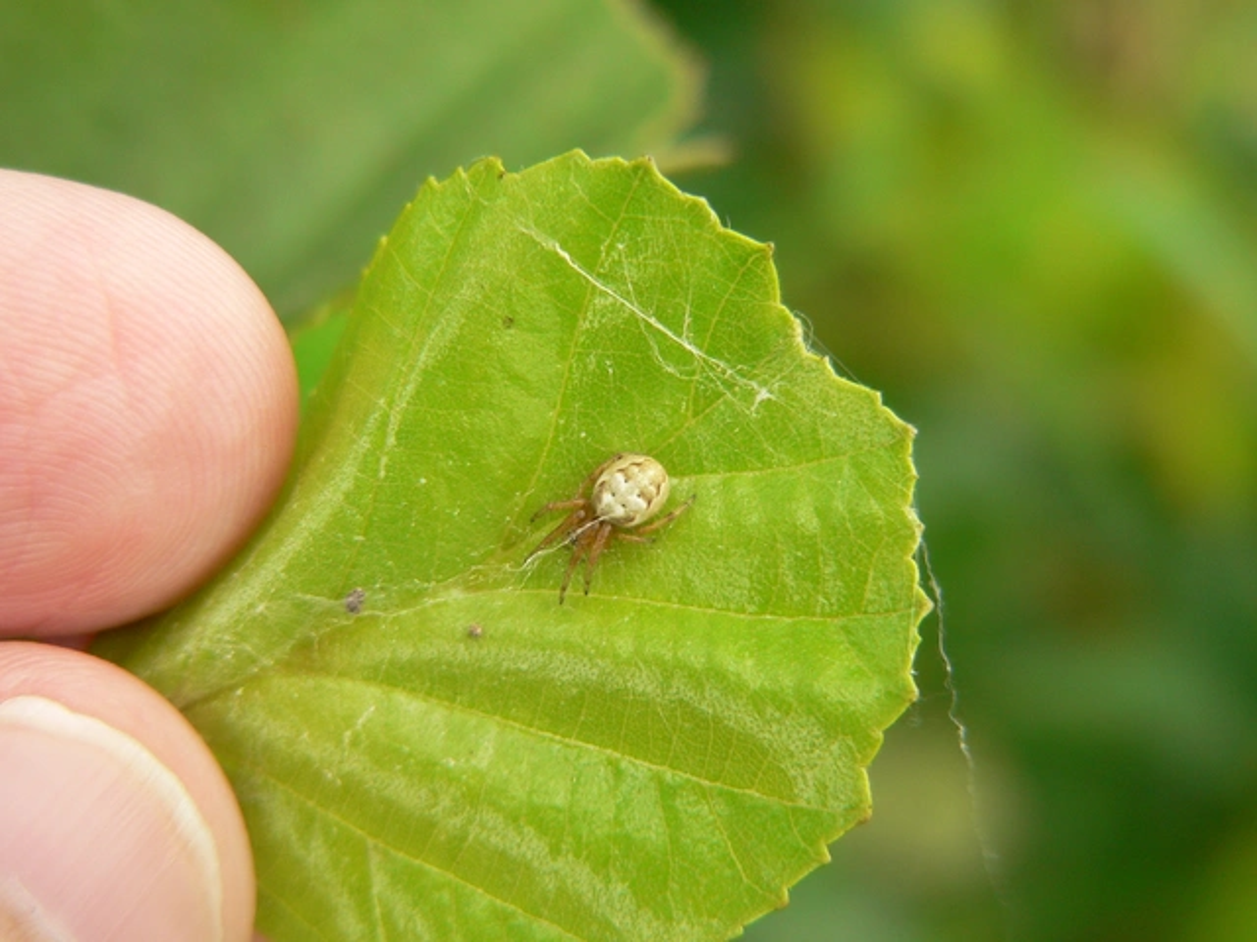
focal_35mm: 90
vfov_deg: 16.4
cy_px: 471
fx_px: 3268
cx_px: 628
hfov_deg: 21.8
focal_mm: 15
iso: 100
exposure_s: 1/125
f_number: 2.8
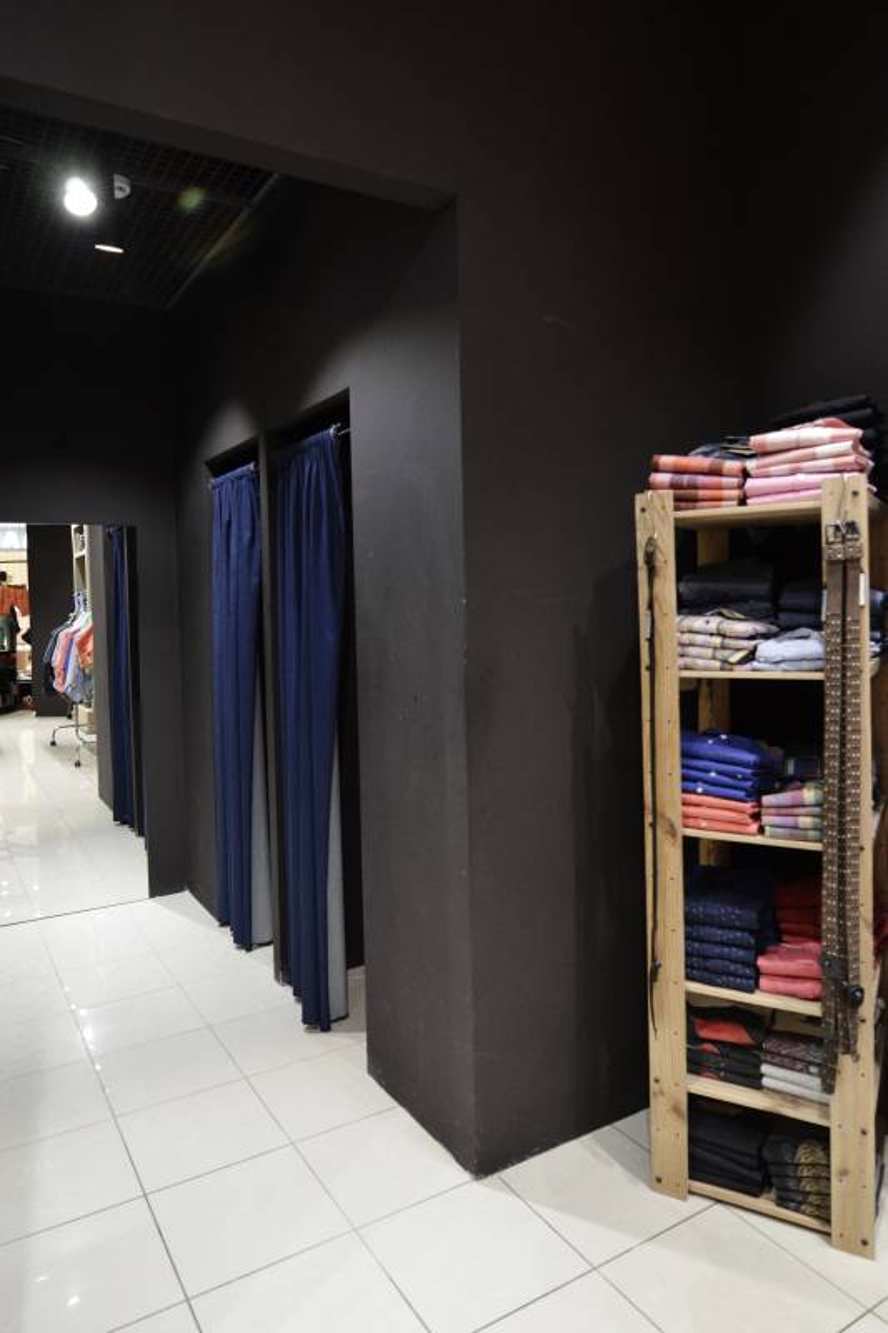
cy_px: 666
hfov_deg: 56.1
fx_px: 833
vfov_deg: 77.3
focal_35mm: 22
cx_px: 444
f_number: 2.8
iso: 1600
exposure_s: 1/200
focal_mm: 15
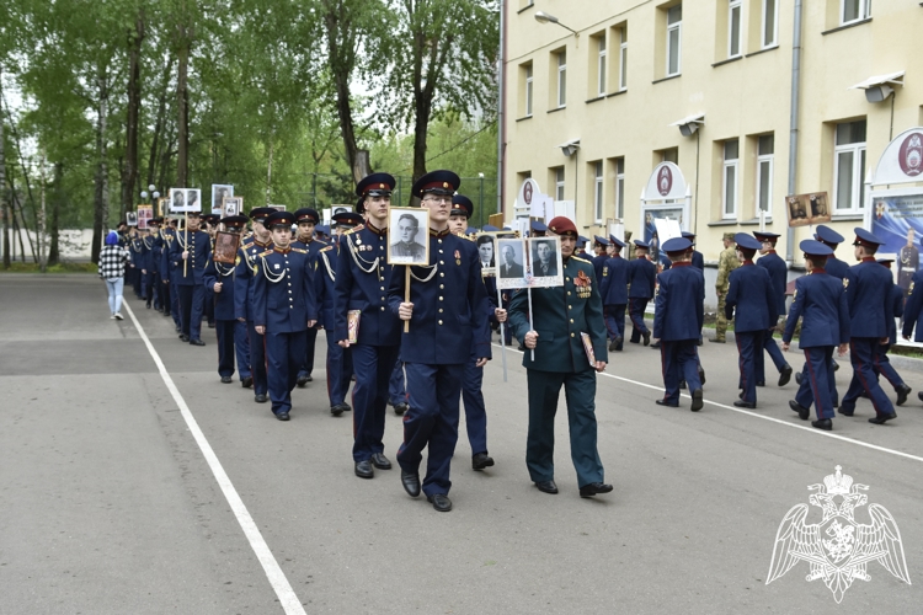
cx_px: 462
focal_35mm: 39
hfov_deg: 49.6
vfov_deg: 34.2
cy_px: 308
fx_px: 1000
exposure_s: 1/250
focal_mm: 26
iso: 640
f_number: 4.5
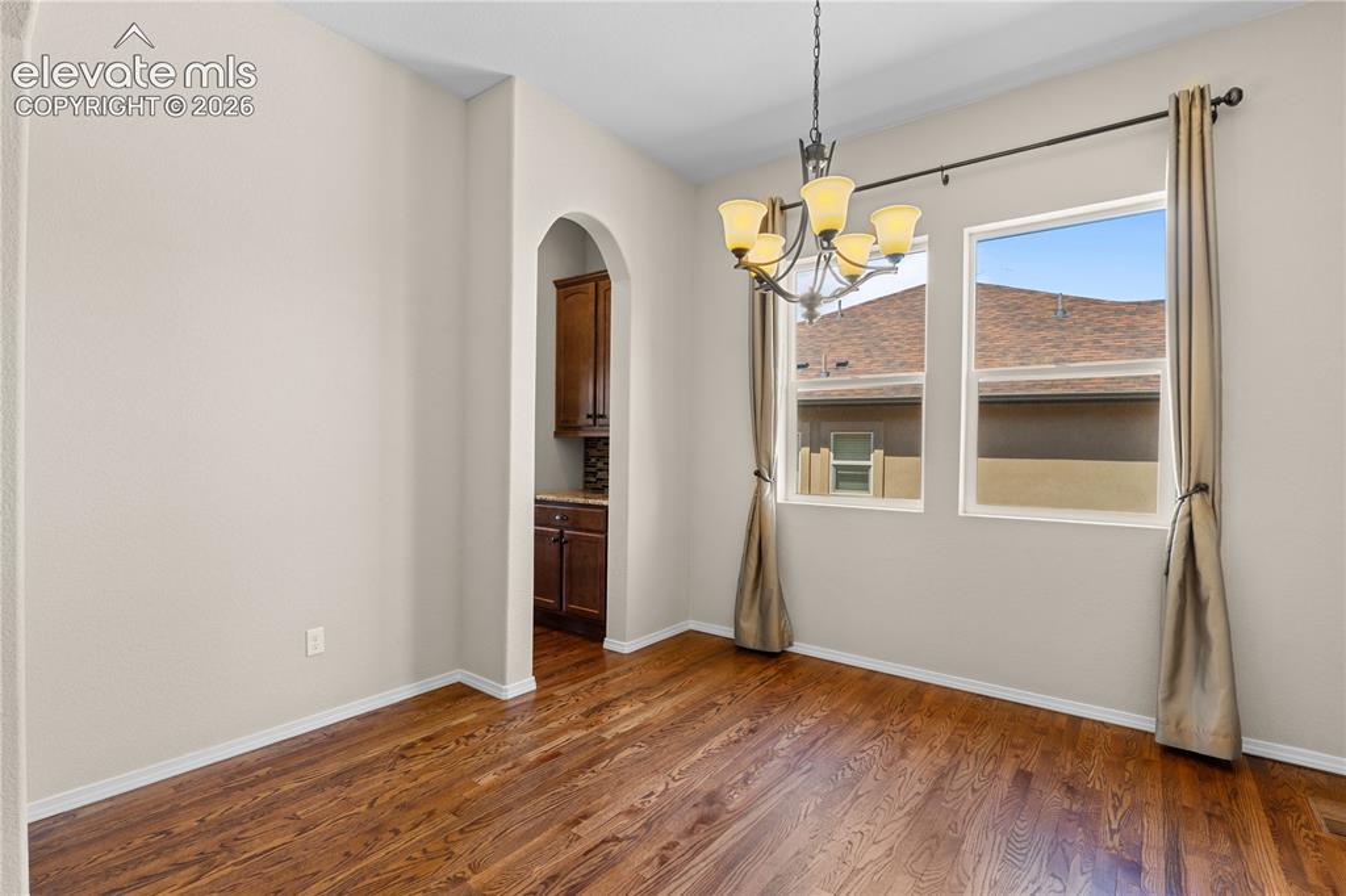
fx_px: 611
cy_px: 448
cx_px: 673
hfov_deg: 95.5
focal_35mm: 16
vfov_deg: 72.5
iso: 320
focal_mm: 10.9
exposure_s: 1/3
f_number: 8
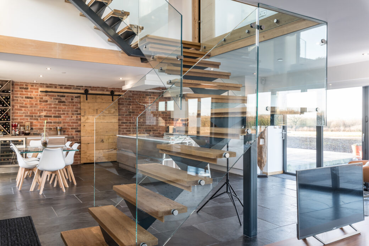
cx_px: 184
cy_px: 123
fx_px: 308
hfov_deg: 61.9
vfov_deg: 43.6
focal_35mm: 30
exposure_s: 1/3
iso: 100
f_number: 9
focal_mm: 30
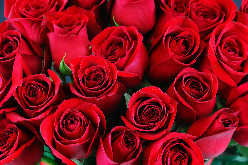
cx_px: 124
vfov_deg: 6.9
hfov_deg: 10.3
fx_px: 1377
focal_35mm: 200
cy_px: 82
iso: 200
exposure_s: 1/2
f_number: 14
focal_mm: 200
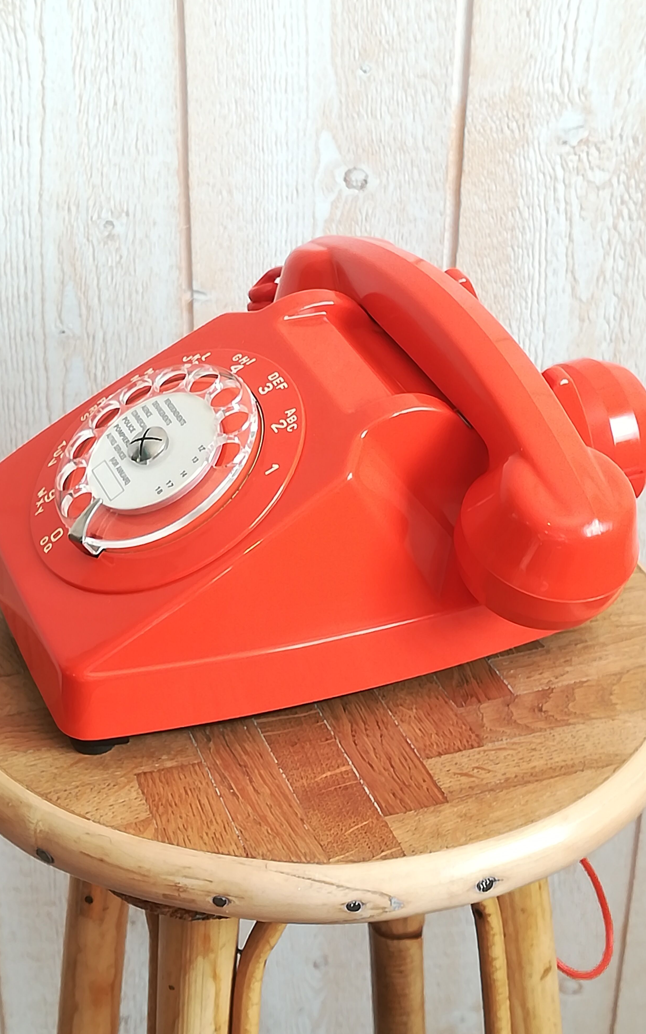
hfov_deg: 22.0
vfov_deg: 34.5
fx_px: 1662
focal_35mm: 59
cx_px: 302
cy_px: 513
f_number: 2.2
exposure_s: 1/33.3
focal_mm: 3.83
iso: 100
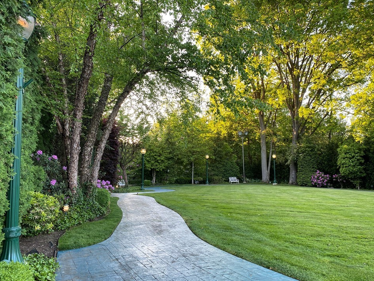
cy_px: 142
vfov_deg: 49.7
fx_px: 302
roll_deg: +0.1
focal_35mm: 28
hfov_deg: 63.4
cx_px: 190
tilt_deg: +4.2
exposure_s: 1/121
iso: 64
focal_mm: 4.25
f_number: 1.8
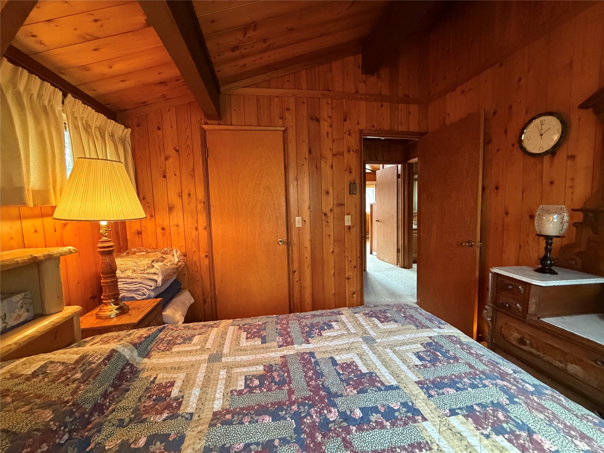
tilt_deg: -4.3
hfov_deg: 102.1
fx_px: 244
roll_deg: +2.0
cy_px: 226
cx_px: 302
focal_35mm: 14
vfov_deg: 85.7
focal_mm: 2.22
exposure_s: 1/60
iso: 800
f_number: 2.2
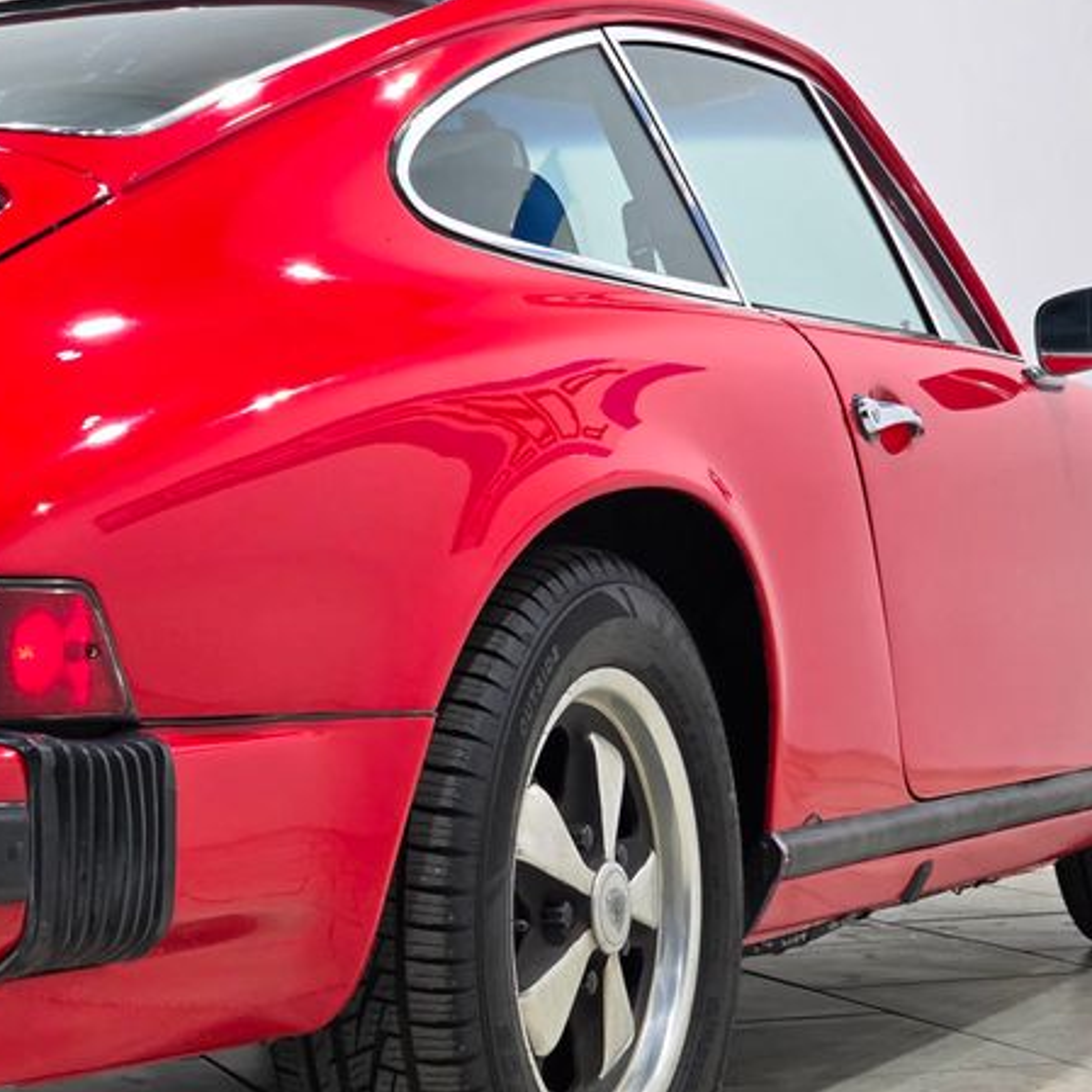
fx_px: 3105
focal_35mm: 87
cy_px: 550
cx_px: 511
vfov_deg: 19.9
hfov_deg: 19.9
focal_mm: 7.9
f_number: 2.4
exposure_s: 1/120
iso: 200
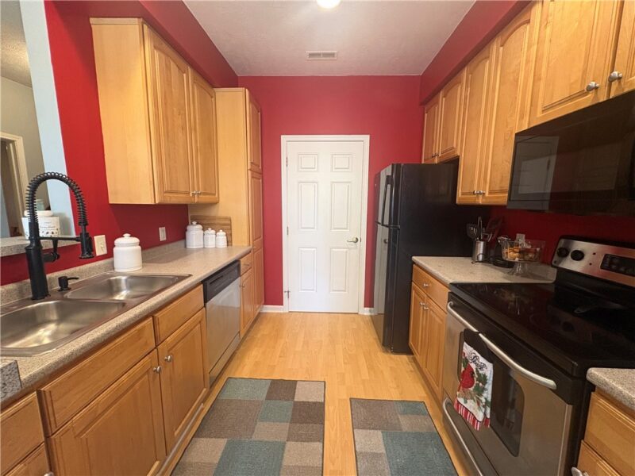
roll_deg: -0.6
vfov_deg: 85.7
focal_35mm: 14
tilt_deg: -8.4
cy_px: 238
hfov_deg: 102.1
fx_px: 257
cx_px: 318
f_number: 2.2
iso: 250
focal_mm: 2.22
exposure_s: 1/60
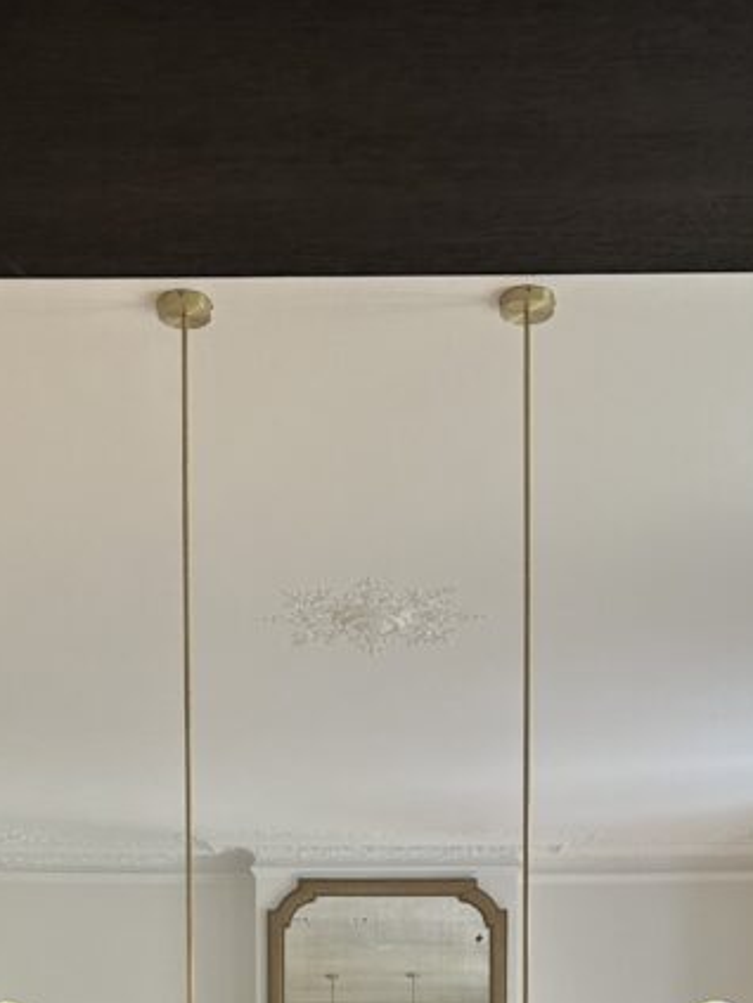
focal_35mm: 58
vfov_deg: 28.8
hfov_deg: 25.2
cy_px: 1202
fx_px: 1682
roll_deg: -0.7
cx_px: 367
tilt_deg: -1.2
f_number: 1.78
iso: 160
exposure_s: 1/100
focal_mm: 6.86
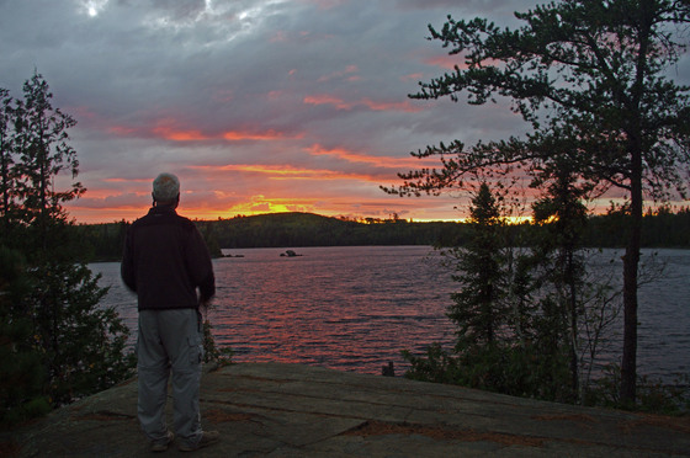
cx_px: 345
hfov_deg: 60.3
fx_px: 593
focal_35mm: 31
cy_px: 229
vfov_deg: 42.2
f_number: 6.3
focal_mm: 21.25
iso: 800
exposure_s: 1/13
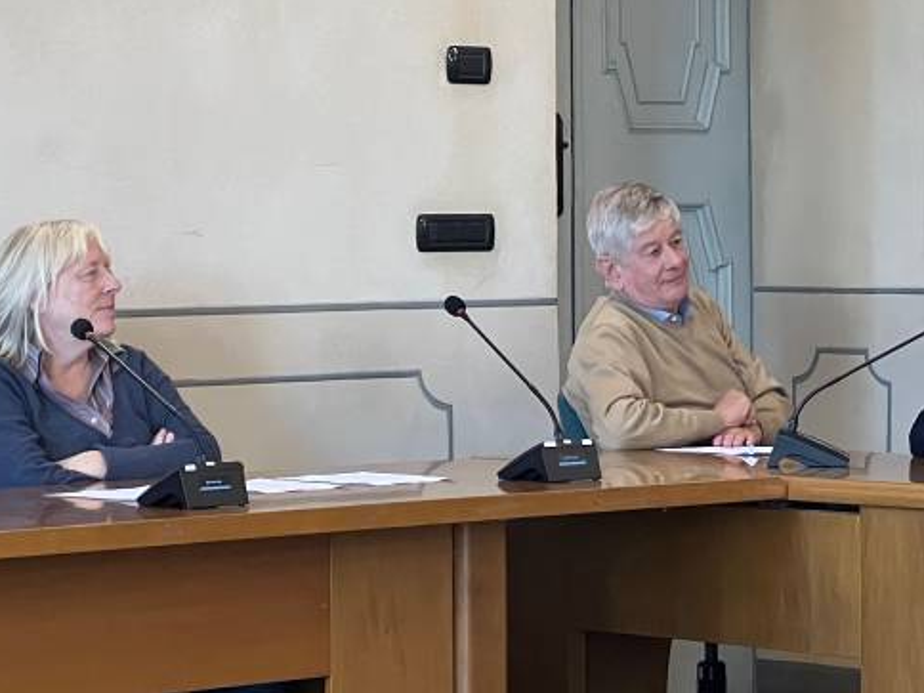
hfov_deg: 12.0
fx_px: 4351
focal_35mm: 163
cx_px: 834
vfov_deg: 9.1
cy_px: 176
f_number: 2.8
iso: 400
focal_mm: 9
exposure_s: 1/50
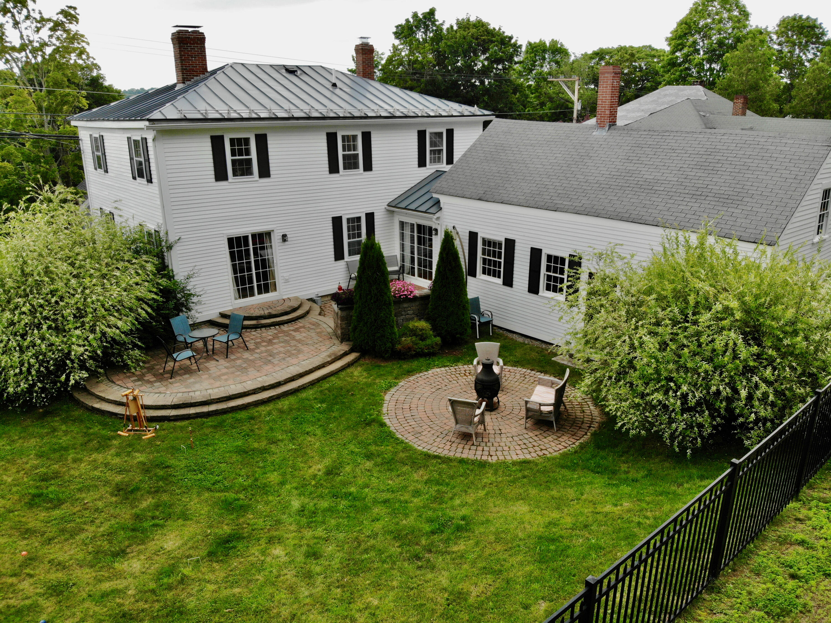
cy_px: 312
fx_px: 576
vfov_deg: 56.8
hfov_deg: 71.6
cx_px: 416
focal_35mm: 24
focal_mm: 4.5
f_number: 2.8
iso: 105
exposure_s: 1/83.4
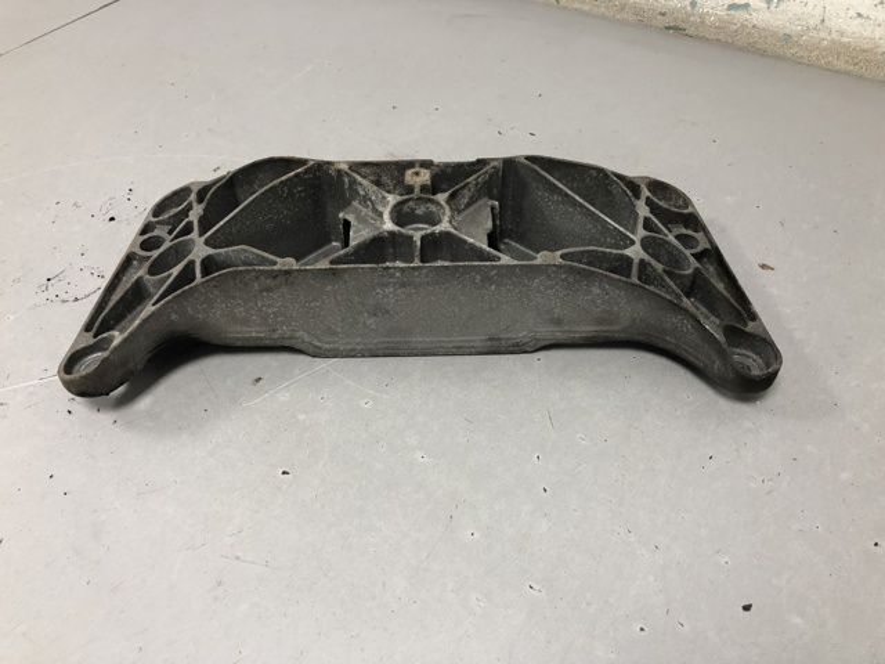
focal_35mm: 28
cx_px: 442
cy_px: 332
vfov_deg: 49.7
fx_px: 716
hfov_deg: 63.4
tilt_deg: -46.2
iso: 40
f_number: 1.8
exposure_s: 1/33
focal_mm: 4
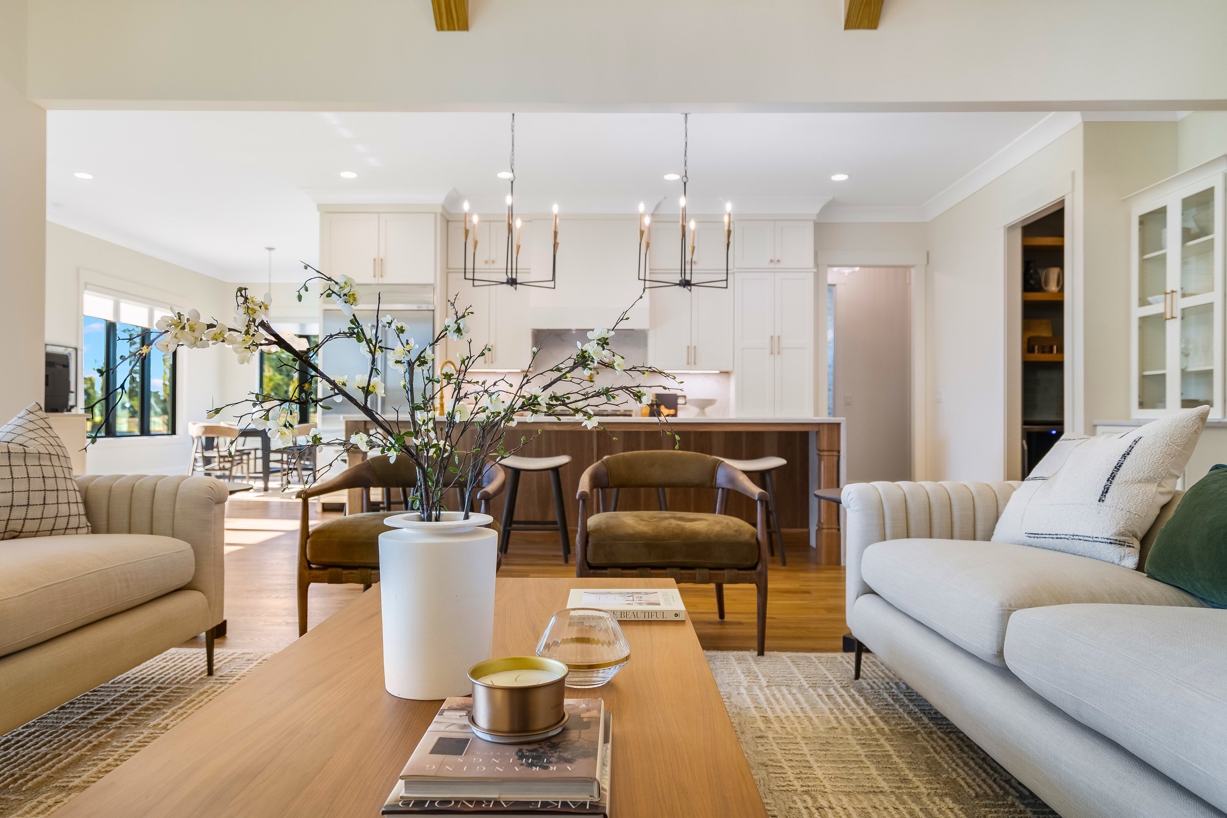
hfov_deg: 76.1
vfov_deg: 55.1
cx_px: 614
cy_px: 409
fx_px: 784
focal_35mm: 23
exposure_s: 1/20
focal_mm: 23
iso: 200
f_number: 4
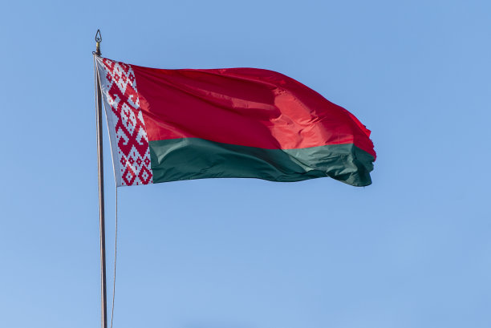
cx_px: 246
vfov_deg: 6.9
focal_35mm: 200
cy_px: 164
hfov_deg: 10.3
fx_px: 2730
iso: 200
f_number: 4.5
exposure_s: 1/1250
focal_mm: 200
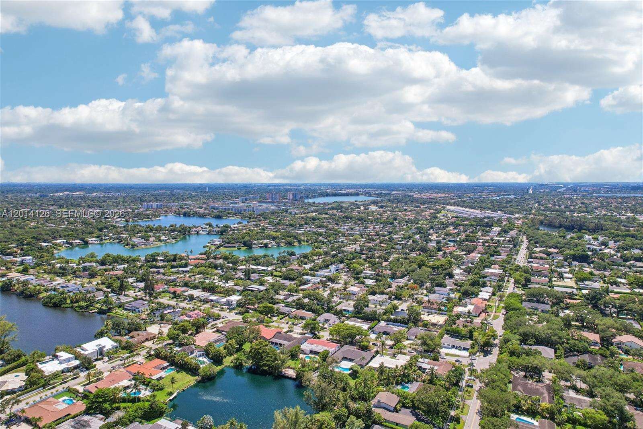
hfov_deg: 78.6
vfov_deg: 57.2
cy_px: 214
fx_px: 393
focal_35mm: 22
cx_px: 322
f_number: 2.8
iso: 120
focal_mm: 8.4
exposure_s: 1/3000
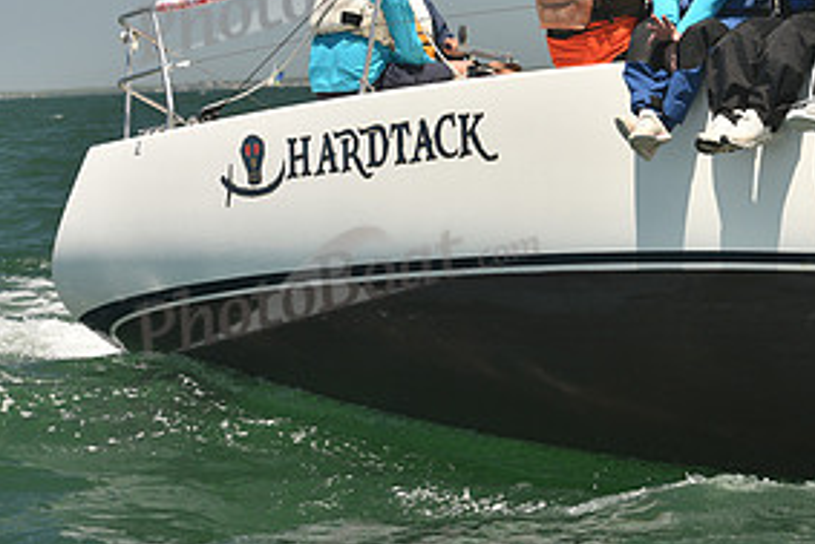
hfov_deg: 11.7
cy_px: 96
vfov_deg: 7.9
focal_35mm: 174
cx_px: 691
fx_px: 3941
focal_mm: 85
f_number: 5
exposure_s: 1/800
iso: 250
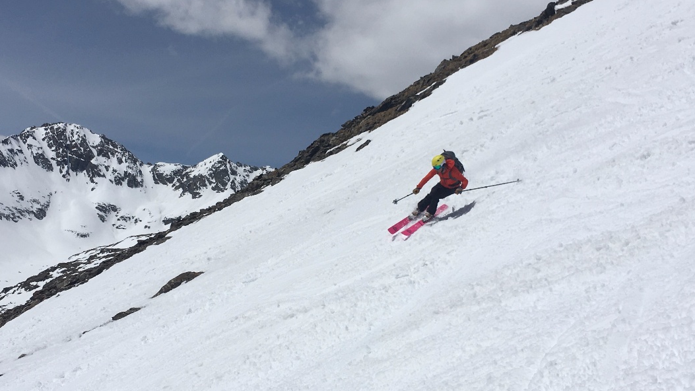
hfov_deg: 42.8
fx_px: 884
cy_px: 205
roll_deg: -6.6
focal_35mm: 48
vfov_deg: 24.9
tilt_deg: +2.6
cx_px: 300
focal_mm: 4.15
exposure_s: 1/9615
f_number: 2.2
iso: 25
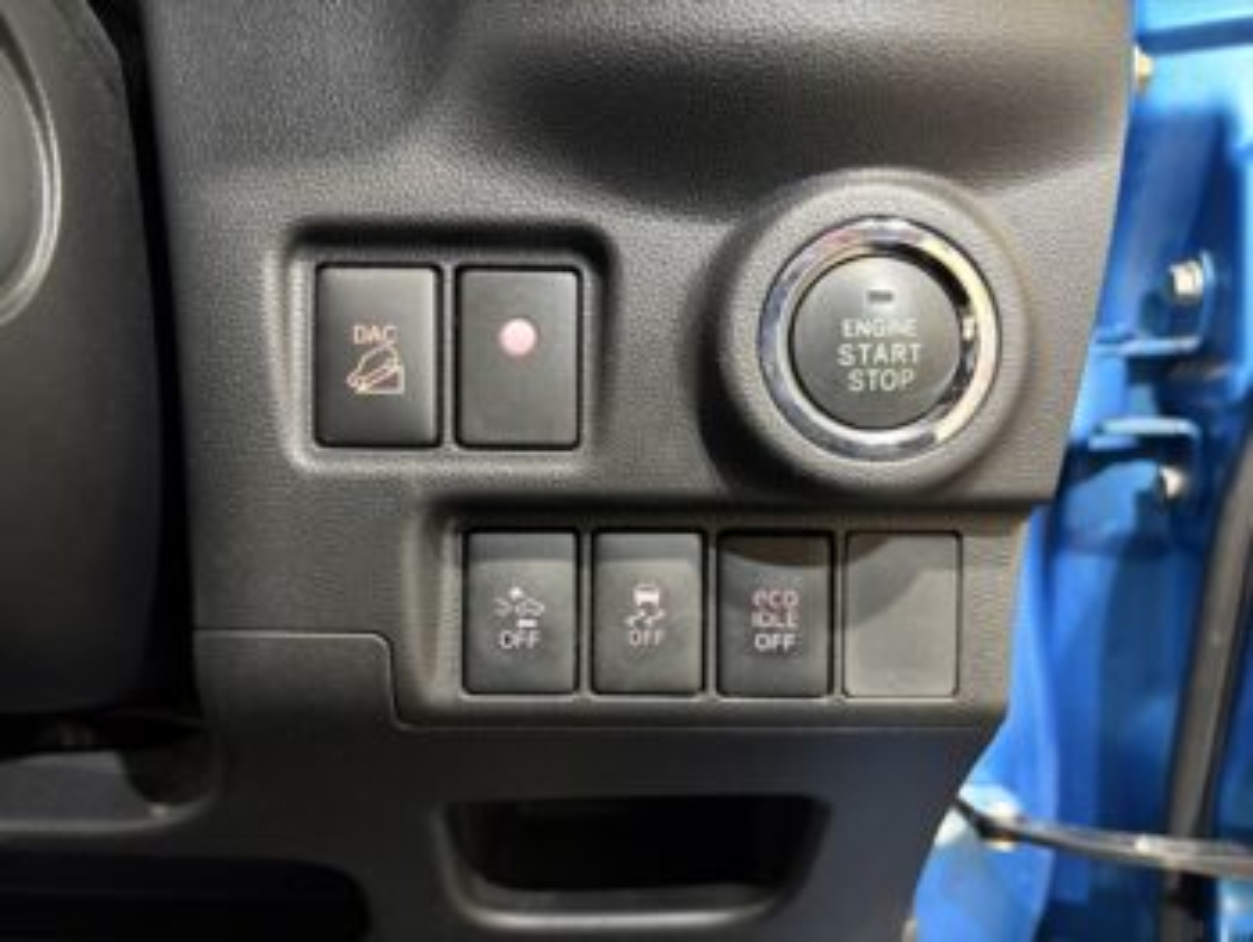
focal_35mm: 26
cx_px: 626
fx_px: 942
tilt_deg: -6.2
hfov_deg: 67.3
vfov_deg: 53.1
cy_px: 471
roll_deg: +0.7
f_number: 1.6
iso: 500
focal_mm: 5.96
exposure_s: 1/33
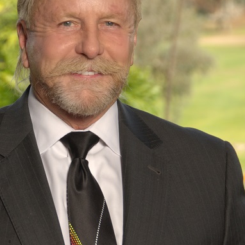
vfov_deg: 6.6
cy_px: 164
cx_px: 76
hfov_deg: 6.6
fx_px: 2114
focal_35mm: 264
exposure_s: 1/250
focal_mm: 80
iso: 250
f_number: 6.3
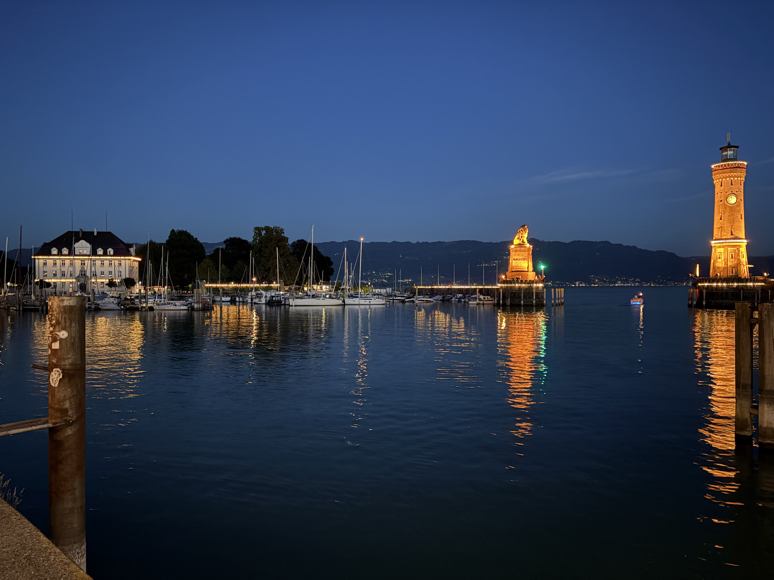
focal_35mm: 26
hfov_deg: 67.3
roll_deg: +0.5
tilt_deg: +0.1
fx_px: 581
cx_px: 387
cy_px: 290
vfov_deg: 53.1
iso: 1000
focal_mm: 5.96
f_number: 1.6
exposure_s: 1/9
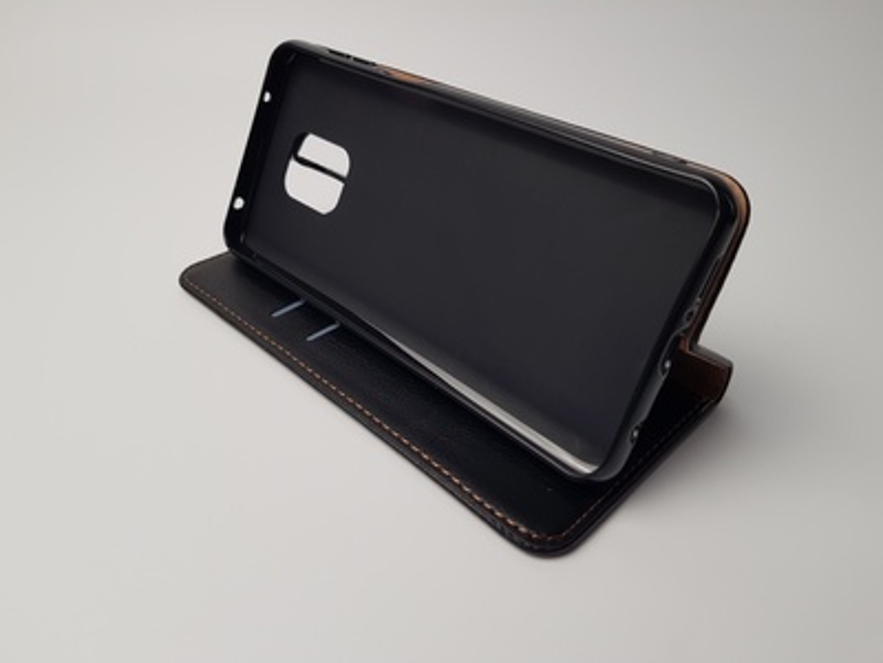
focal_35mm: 26
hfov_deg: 67.3
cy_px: 332
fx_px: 663
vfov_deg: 53.1
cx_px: 442
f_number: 1.7
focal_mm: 4.2
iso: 50
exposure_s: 1/60
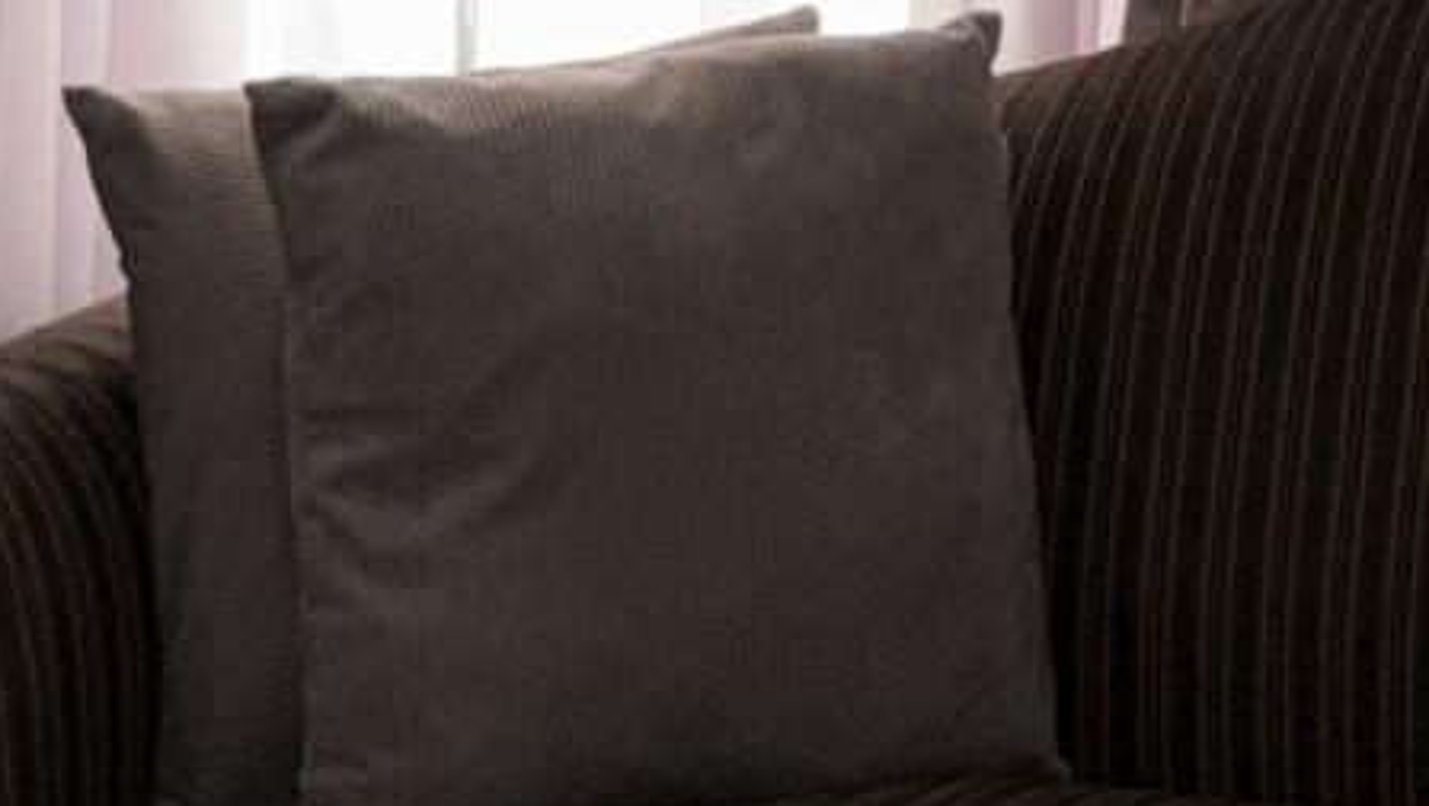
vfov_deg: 5.9
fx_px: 7203
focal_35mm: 190
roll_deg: +0.1
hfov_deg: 11.1
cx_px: 1813
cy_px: -1647
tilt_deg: +1.3
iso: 100
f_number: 1.6
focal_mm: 5.96
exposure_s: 1/7
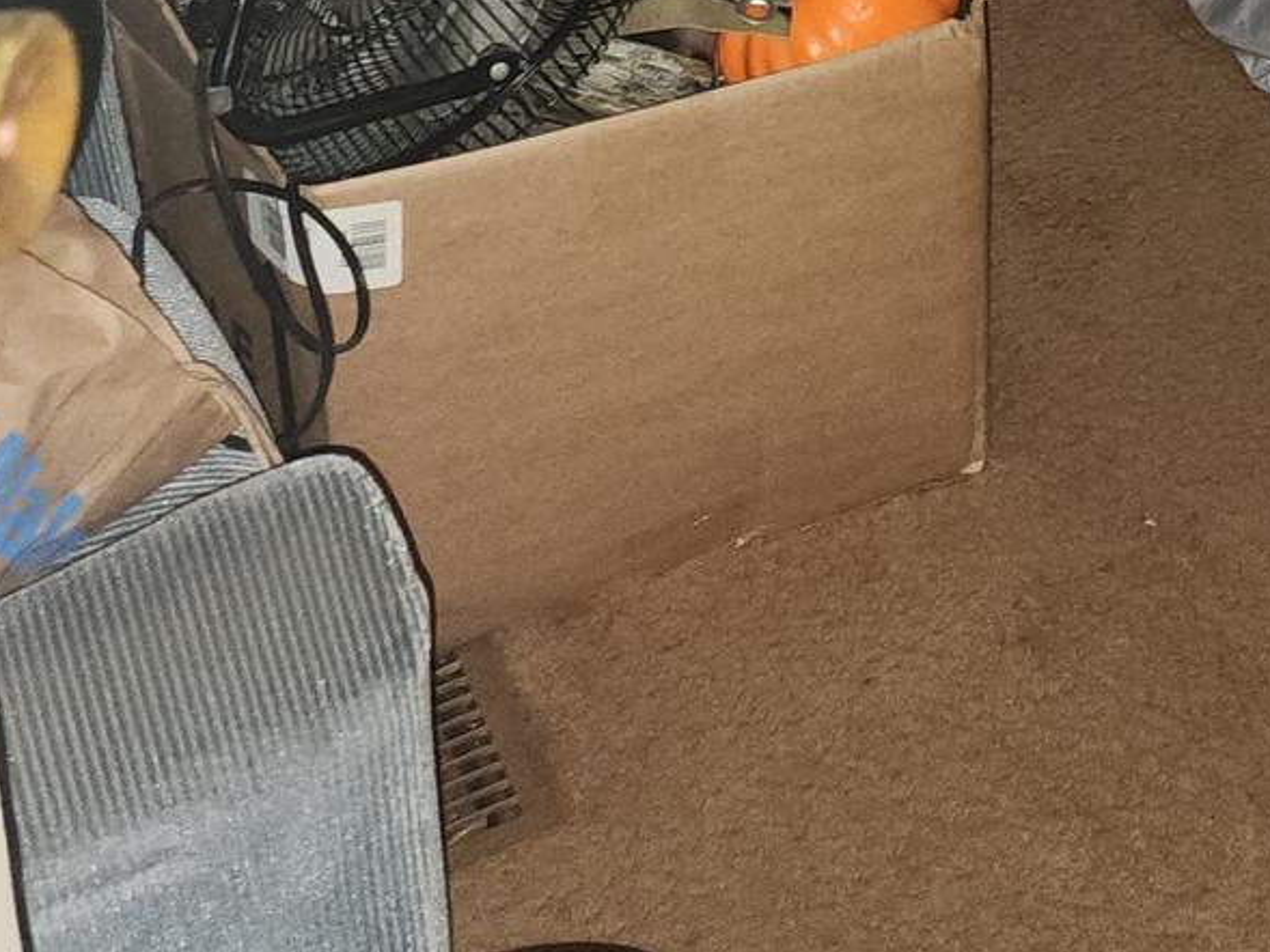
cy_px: -666
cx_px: 1057
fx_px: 2936
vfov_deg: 16.1
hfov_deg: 24.0
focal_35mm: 80
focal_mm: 6.4
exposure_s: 1/10
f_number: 1.8
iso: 160
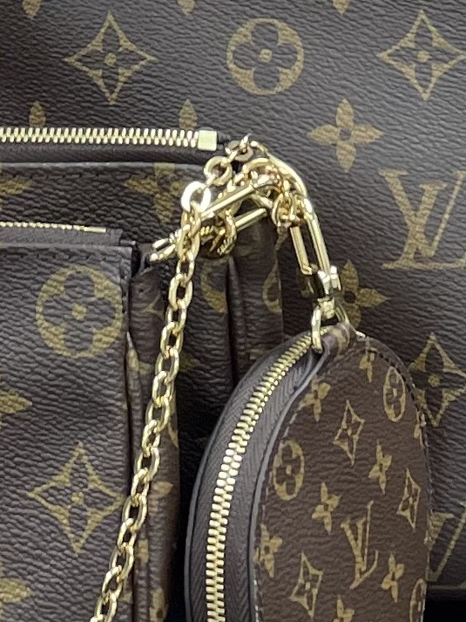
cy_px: -269
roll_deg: +1.4
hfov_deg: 10.1
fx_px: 2638
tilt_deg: -9.4
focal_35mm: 147
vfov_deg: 12.8
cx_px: 101
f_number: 1.6
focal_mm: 4.2
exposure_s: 1/120
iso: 64
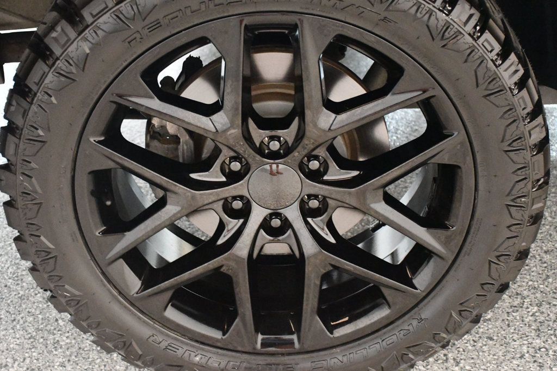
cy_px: 186
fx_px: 928
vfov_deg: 22.6
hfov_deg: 33.4
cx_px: 278
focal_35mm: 60
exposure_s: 1/50
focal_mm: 40
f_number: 4.5
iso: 12800
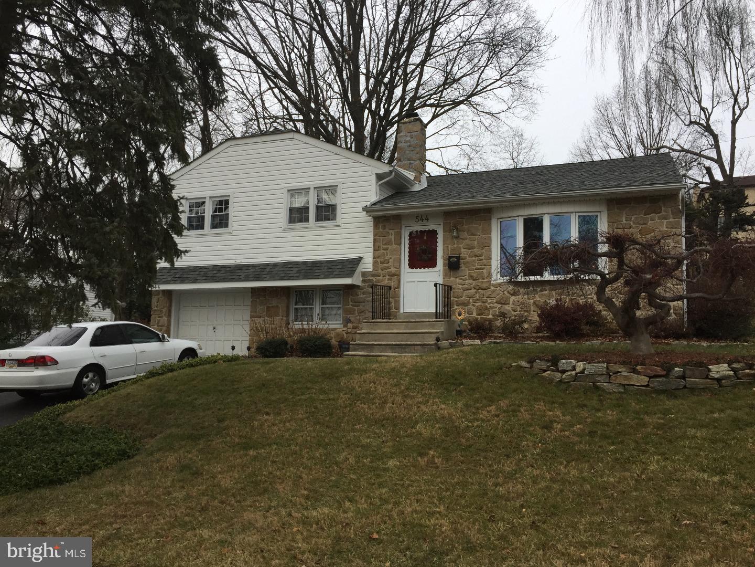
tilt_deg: +4.8
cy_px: 284
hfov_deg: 61.7
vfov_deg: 48.2
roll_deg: -0.1
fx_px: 633
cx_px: 378
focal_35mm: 29
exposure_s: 1/824
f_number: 2.2
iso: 32
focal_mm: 4.15
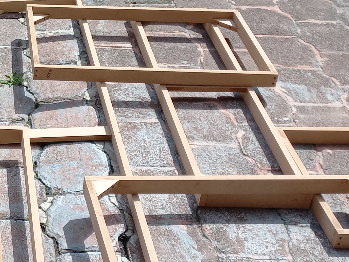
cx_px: -64
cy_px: 101
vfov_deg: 17.5
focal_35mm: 84
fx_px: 847
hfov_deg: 21.7
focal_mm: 4.6
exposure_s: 1/394
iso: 25
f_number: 1.8
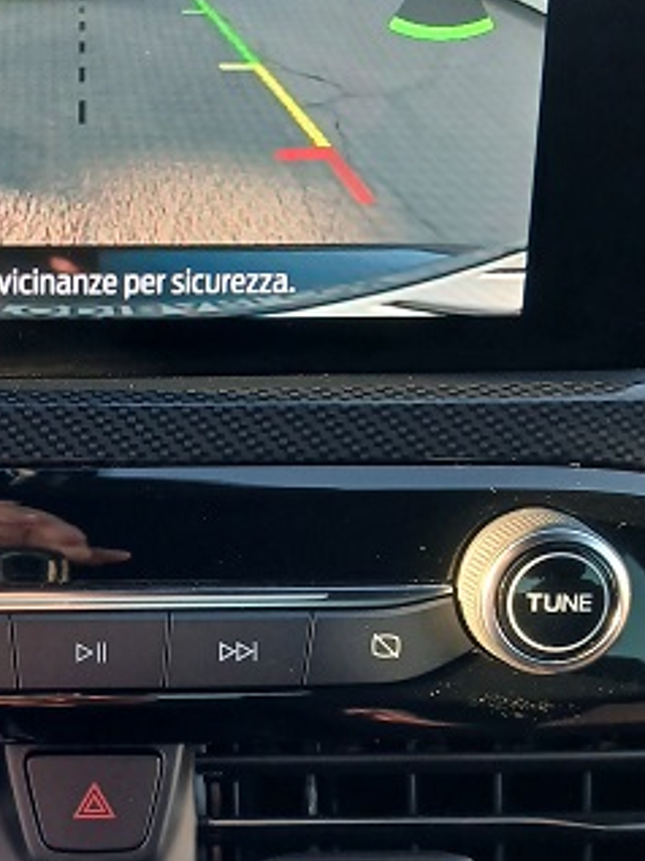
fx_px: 1692
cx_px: 79
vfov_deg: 28.5
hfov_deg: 21.2
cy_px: 544
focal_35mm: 68
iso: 80
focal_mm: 3.98
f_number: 1.8
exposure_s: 1/50
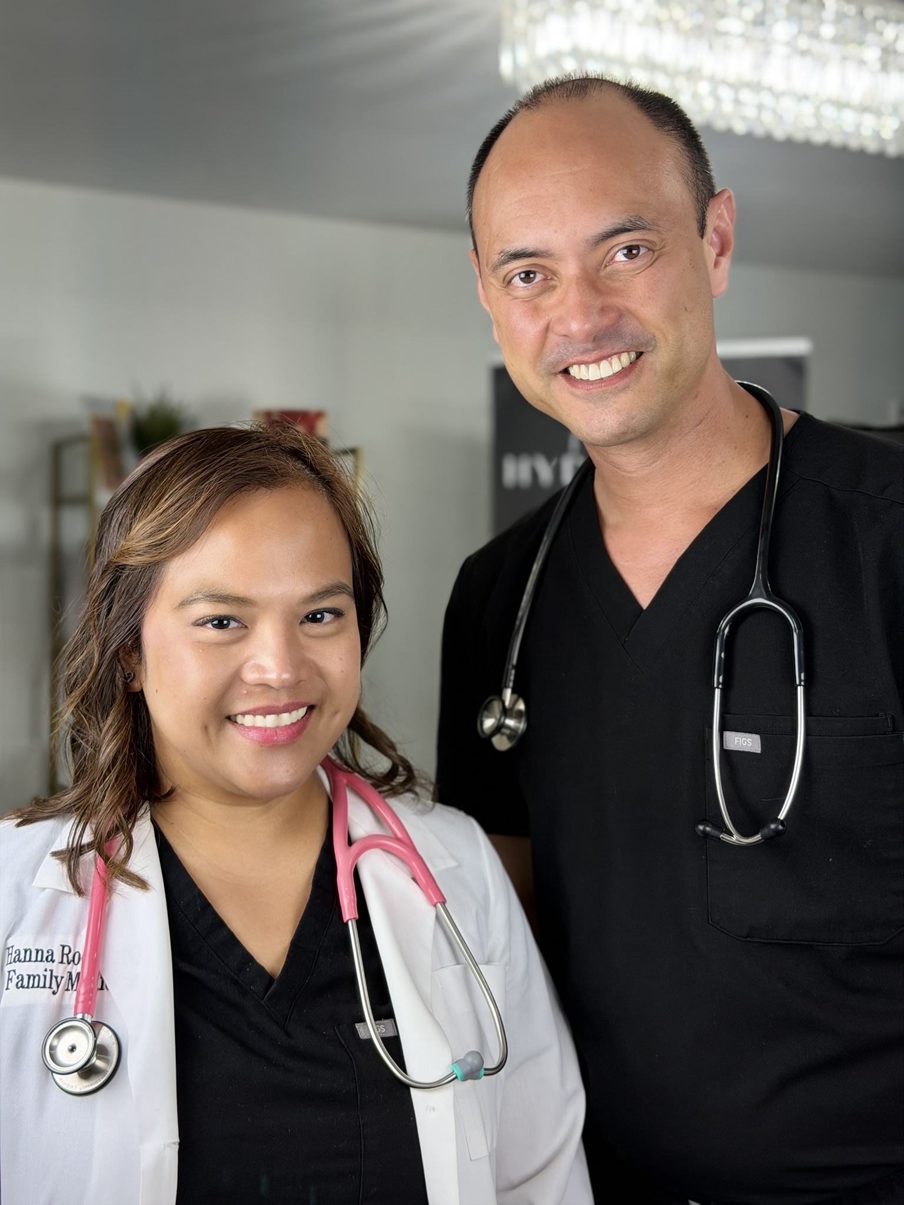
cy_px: 602
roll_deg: -0.2
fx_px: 1671
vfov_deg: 39.7
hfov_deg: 30.3
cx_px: 452
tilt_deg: +0.3
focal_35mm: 48
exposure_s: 1/120
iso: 64
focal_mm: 6.76
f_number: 1.78
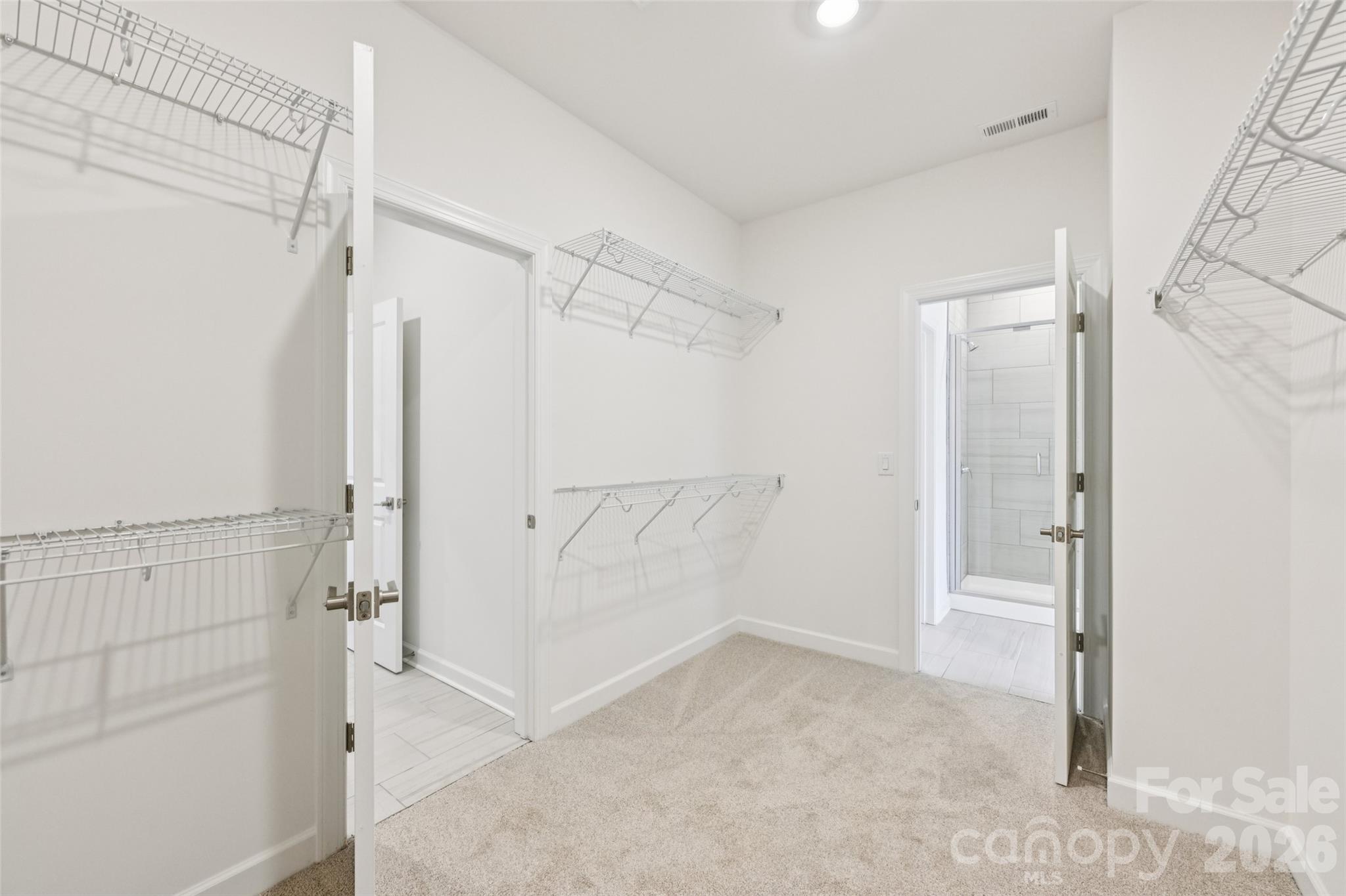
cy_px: 448
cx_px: 673
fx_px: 523
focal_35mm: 14
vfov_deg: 81.2
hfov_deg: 104.3
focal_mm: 14
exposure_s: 1/13
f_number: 8
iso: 400
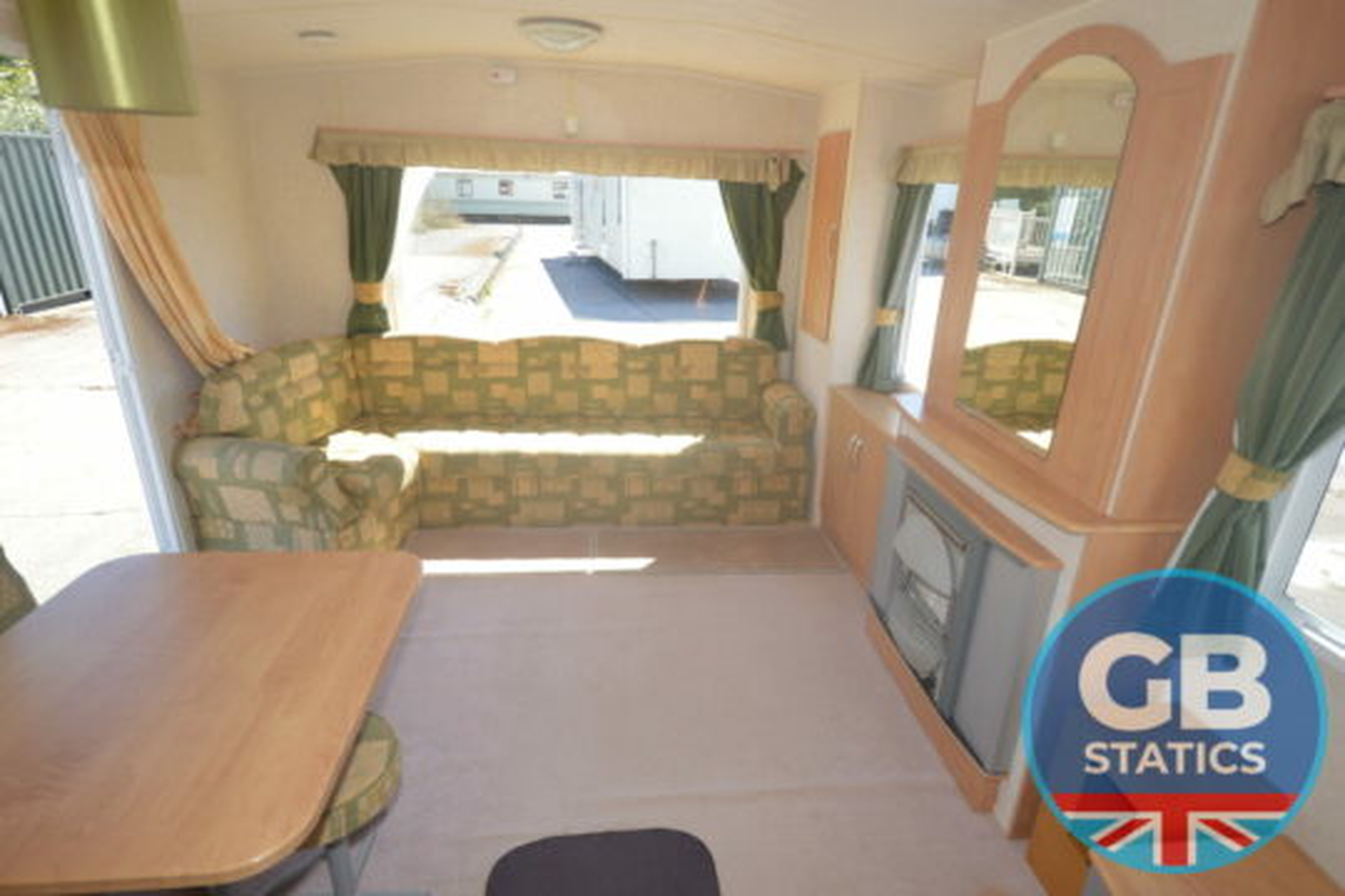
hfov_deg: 85.4
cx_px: 672
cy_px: 448
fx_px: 728
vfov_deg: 63.2
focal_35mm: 20
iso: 180
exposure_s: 1/125
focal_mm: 13
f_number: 5.6
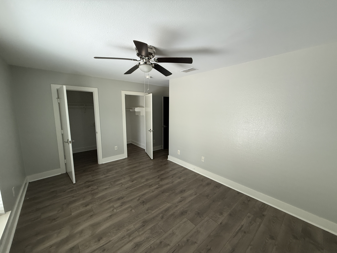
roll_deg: -0.1
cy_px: 126
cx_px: 168
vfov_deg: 85.7
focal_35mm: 14
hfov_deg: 102.1
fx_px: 136
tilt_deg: -7.7
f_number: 2.2
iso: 320
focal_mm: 2.22
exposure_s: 1/99
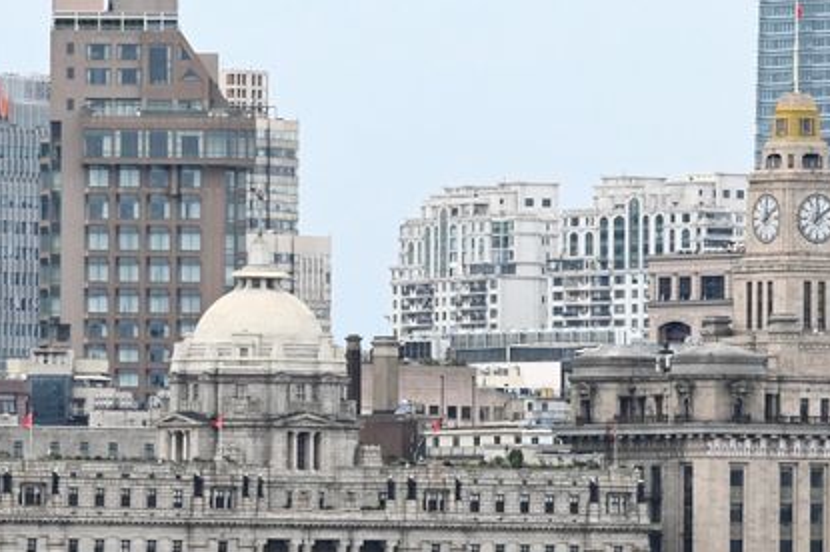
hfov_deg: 4.2
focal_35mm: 493
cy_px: 197
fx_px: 11357
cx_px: 744
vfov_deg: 2.8
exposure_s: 1/250
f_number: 14
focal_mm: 200
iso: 500
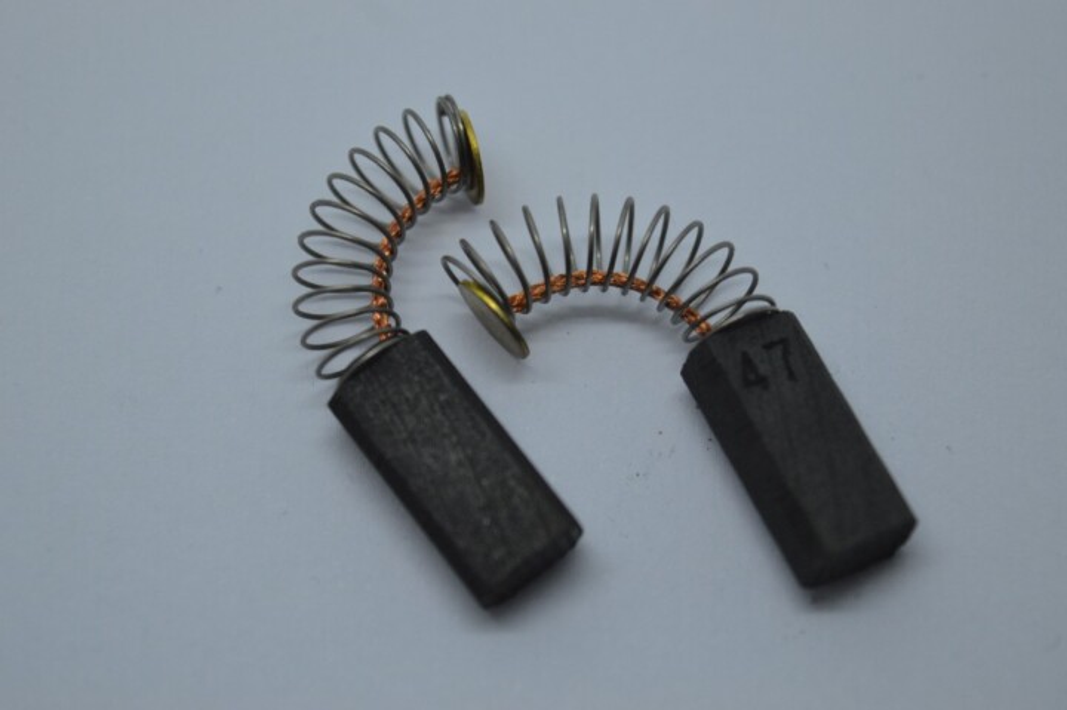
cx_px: 534
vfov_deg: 16.5
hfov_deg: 24.6
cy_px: 355
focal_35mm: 82
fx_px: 2443
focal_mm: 55
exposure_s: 1/125
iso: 320
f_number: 5.6
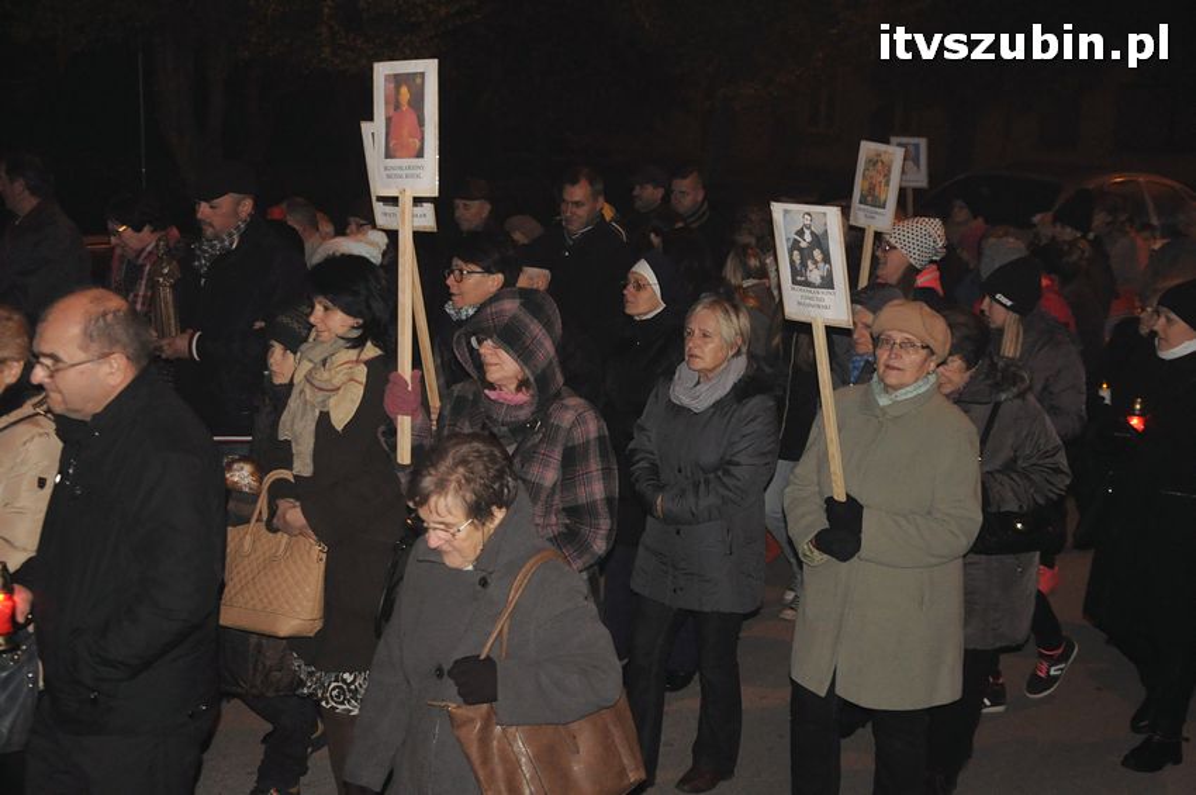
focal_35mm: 51
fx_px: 1693
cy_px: 398
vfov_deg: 26.4
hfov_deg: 38.9
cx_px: 598
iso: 2000
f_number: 5
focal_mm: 34
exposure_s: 1/60
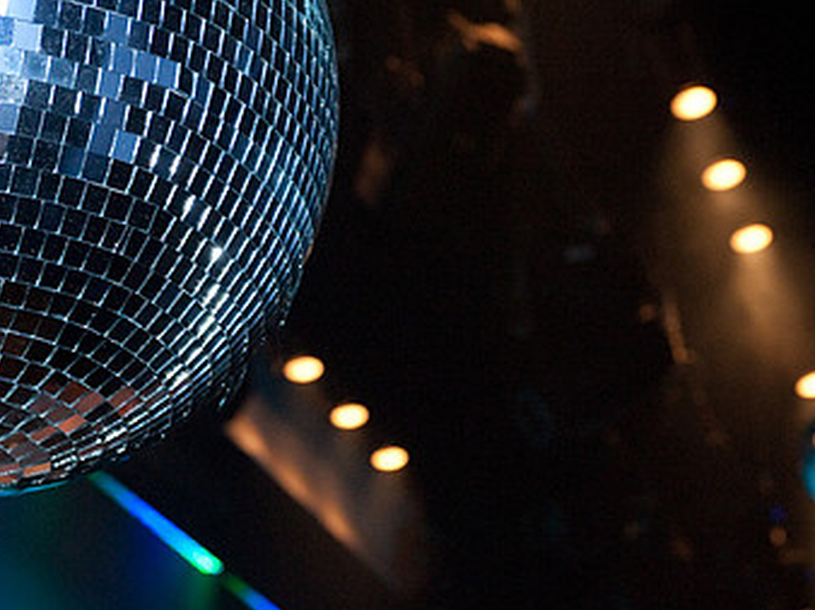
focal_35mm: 99
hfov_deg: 19.8
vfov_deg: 14.9
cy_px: 424
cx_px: 335
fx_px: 2329
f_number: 5.6
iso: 3200
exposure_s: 1/160
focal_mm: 60
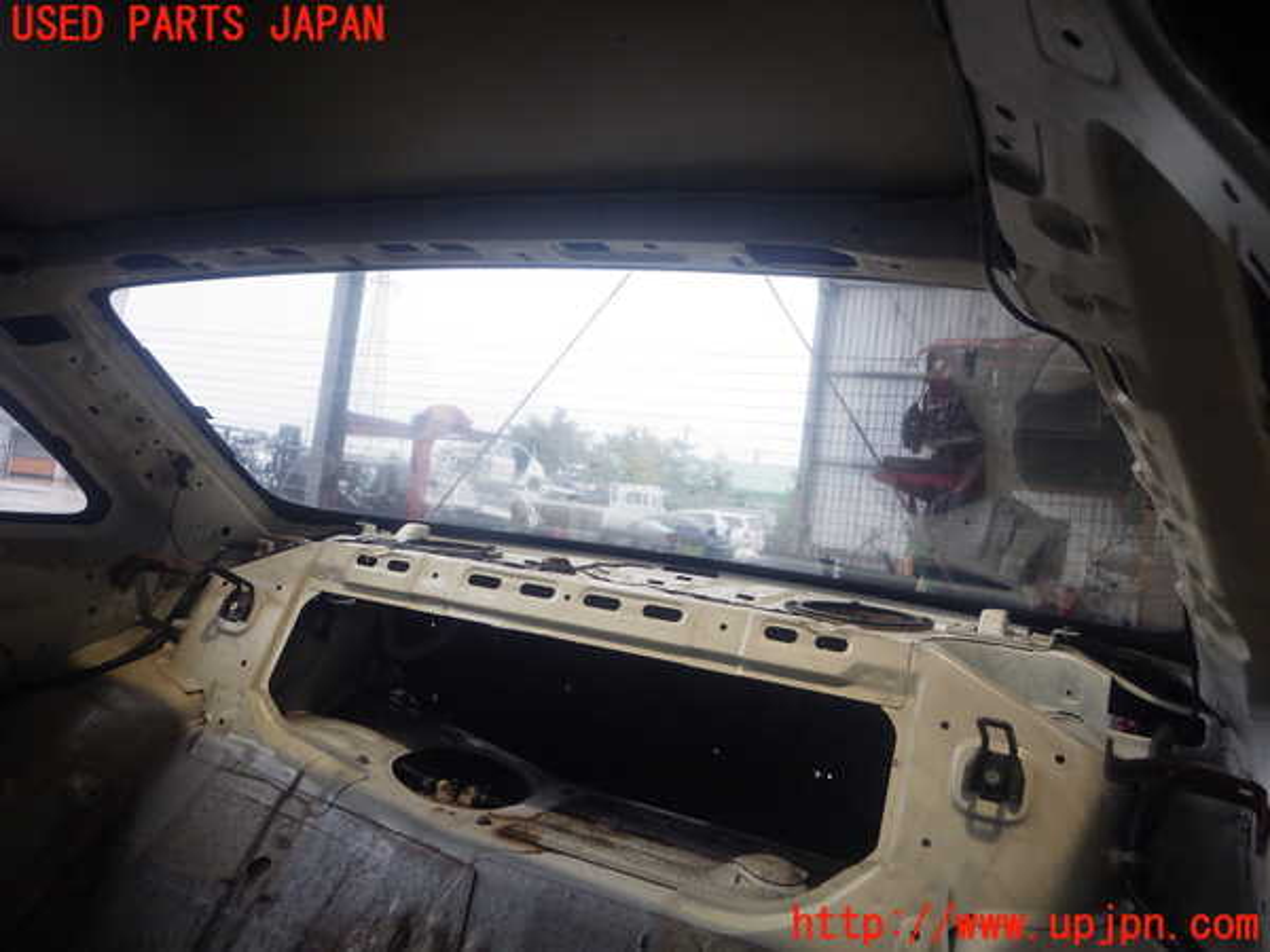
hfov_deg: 69.4
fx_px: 917
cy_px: 476
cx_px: 635
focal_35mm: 25
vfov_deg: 54.9
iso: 250
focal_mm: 4.5
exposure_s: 1/60
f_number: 2.8
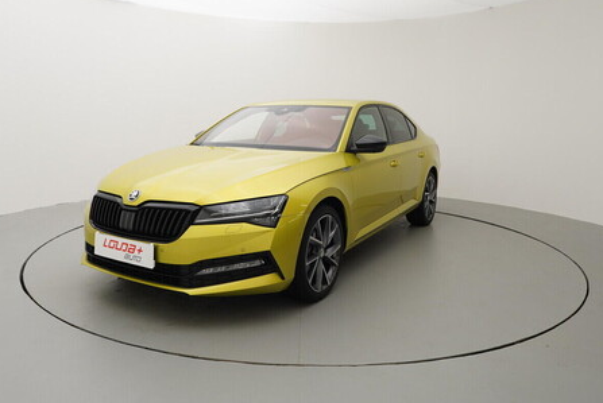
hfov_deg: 66.1
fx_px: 463
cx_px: 299
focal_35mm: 28
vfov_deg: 46.9
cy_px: 165
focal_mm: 15
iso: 200
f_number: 5.6
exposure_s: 1/80
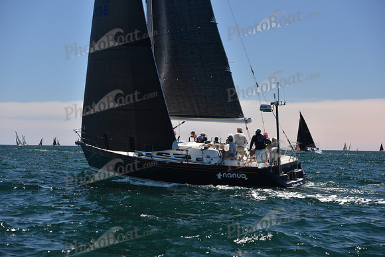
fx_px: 749
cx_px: 192
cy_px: 128
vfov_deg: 19.5
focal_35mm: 70
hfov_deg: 28.8
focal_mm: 70
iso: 250
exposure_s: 1/800
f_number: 5.6
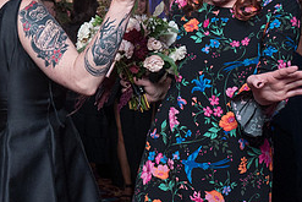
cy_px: 67
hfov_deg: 26.0
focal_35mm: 78
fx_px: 655
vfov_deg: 17.5
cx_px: 131
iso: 2000
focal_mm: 27
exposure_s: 1/200
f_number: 5.6
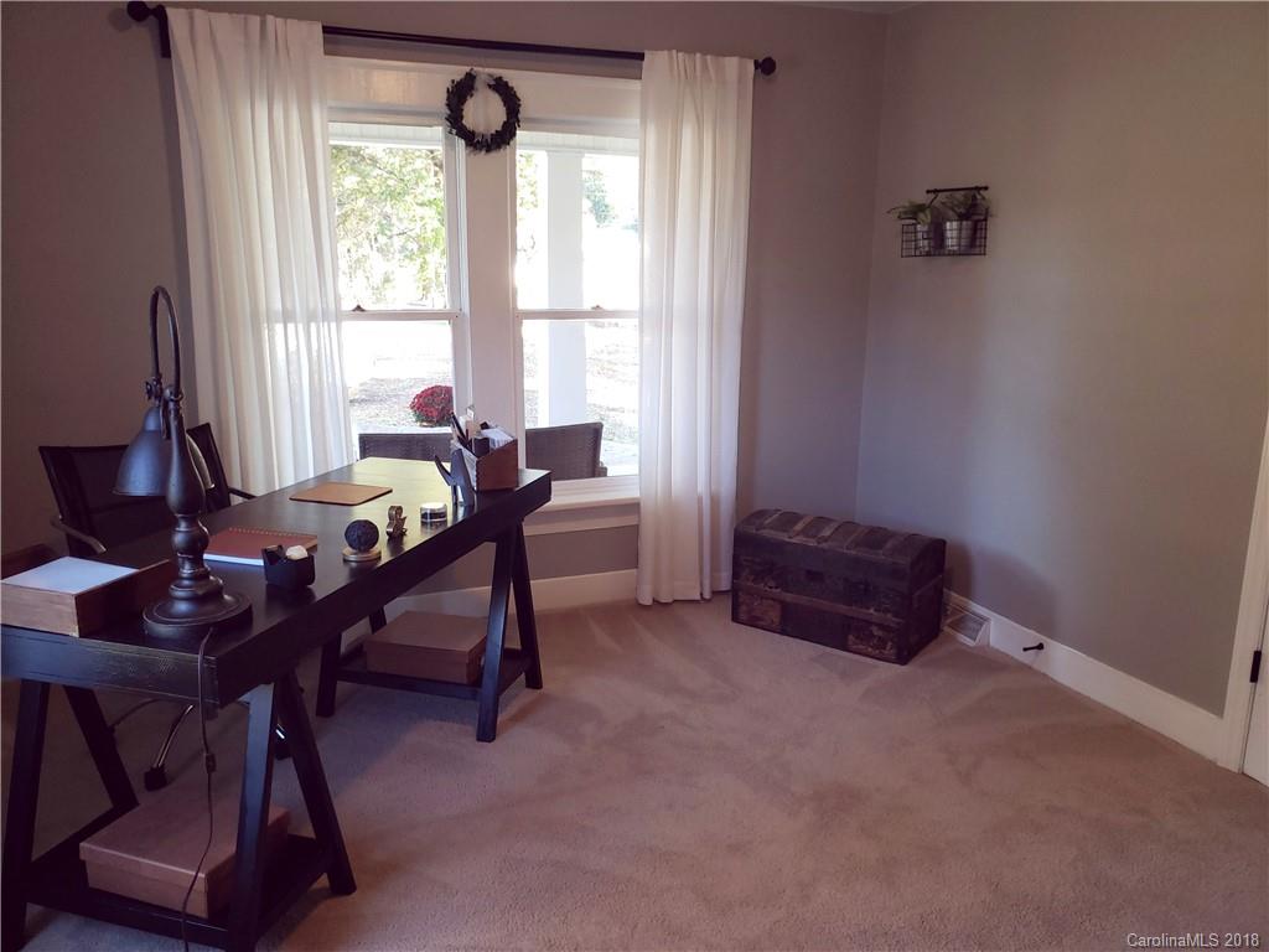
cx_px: 634
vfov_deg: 53.1
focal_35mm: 26
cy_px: 476
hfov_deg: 67.3
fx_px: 953
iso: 125
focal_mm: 4.3
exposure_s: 1/60
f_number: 1.5
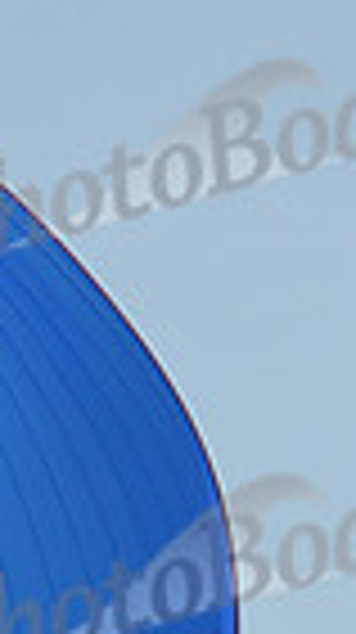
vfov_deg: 7.1
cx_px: -313
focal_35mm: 302
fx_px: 5083
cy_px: 868
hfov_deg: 4.0
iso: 320
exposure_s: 1/1250
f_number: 7.1
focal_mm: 70
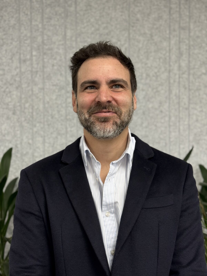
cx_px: 104
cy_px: 138
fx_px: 383
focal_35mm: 48
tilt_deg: -1.4
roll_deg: +0.6
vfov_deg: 39.7
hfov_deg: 30.3
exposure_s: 1/100
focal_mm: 6.76
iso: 125
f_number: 1.78
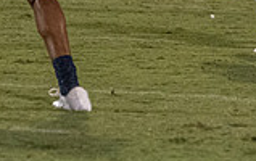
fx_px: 7863
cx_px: 304
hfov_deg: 1.9
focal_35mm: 1125
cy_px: -93
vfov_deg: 1.2
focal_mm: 229
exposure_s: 1/1000
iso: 10000
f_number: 5.6
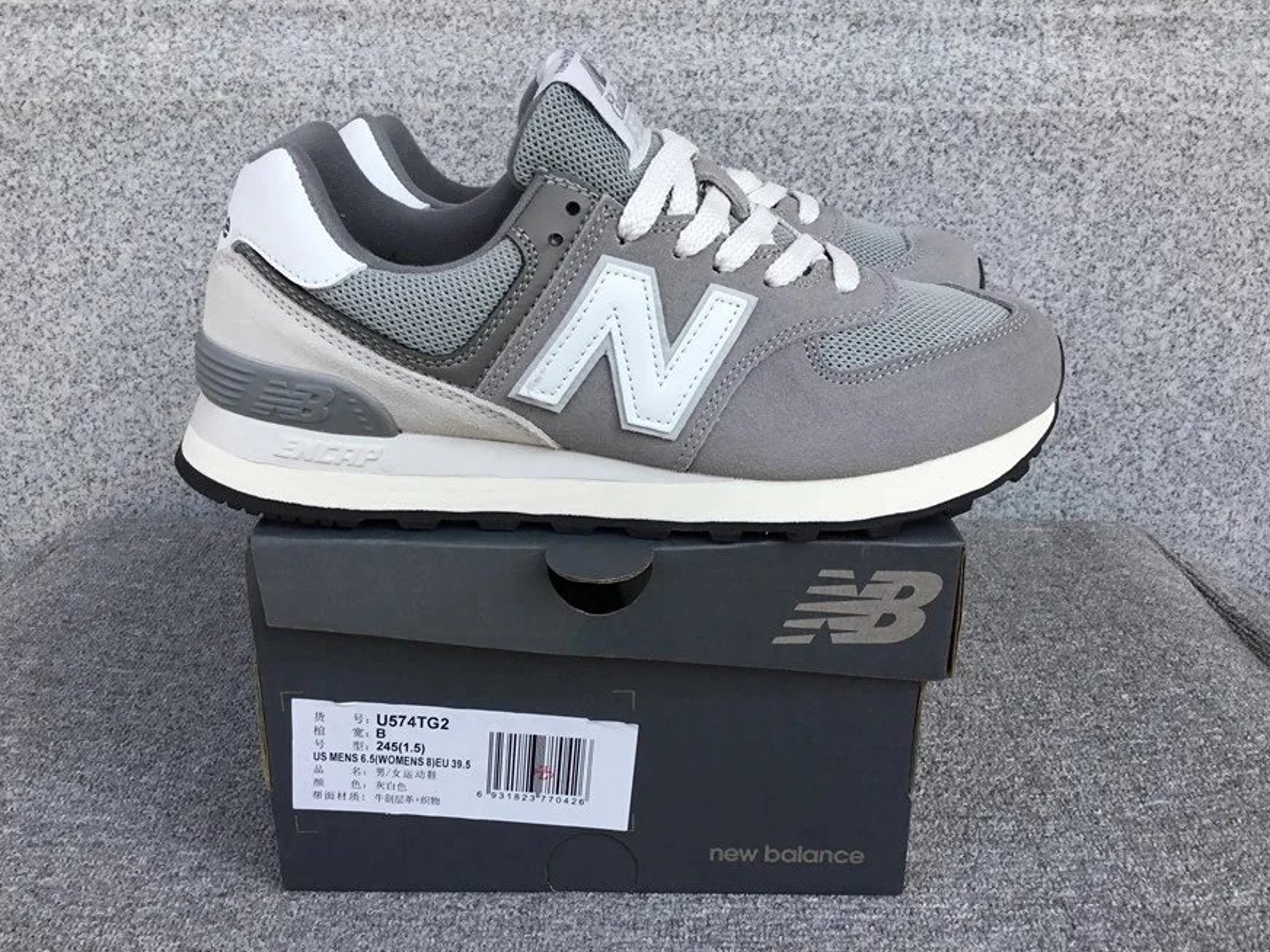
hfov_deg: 56.8
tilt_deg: -21.0
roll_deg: -0.4
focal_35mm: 32
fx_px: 1174
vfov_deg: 44.2
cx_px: 632
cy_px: 478
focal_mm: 3.3
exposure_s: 1/370
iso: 25
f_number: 2.4
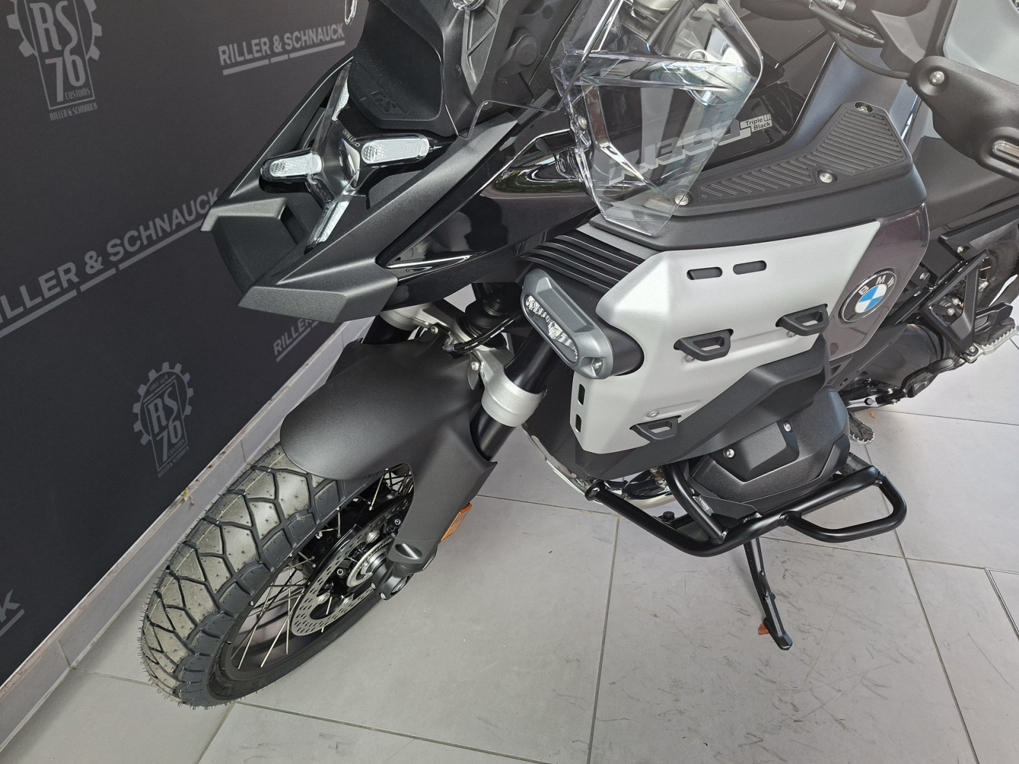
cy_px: 382
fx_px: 677
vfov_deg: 58.9
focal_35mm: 23
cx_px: 510
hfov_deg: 73.9
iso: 160
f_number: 1.8
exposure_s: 1/120
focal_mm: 5.54
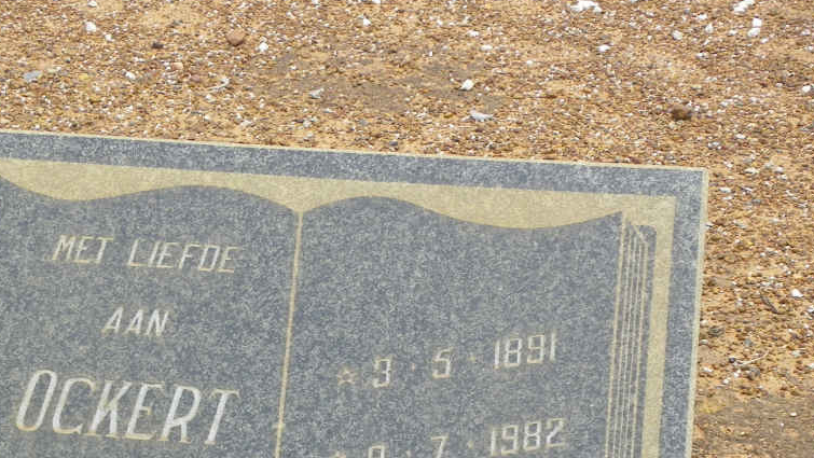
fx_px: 1943
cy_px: 460
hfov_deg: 23.6
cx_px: 294
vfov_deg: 13.3
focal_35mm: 90
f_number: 5
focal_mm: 9.2
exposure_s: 1/200
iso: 64
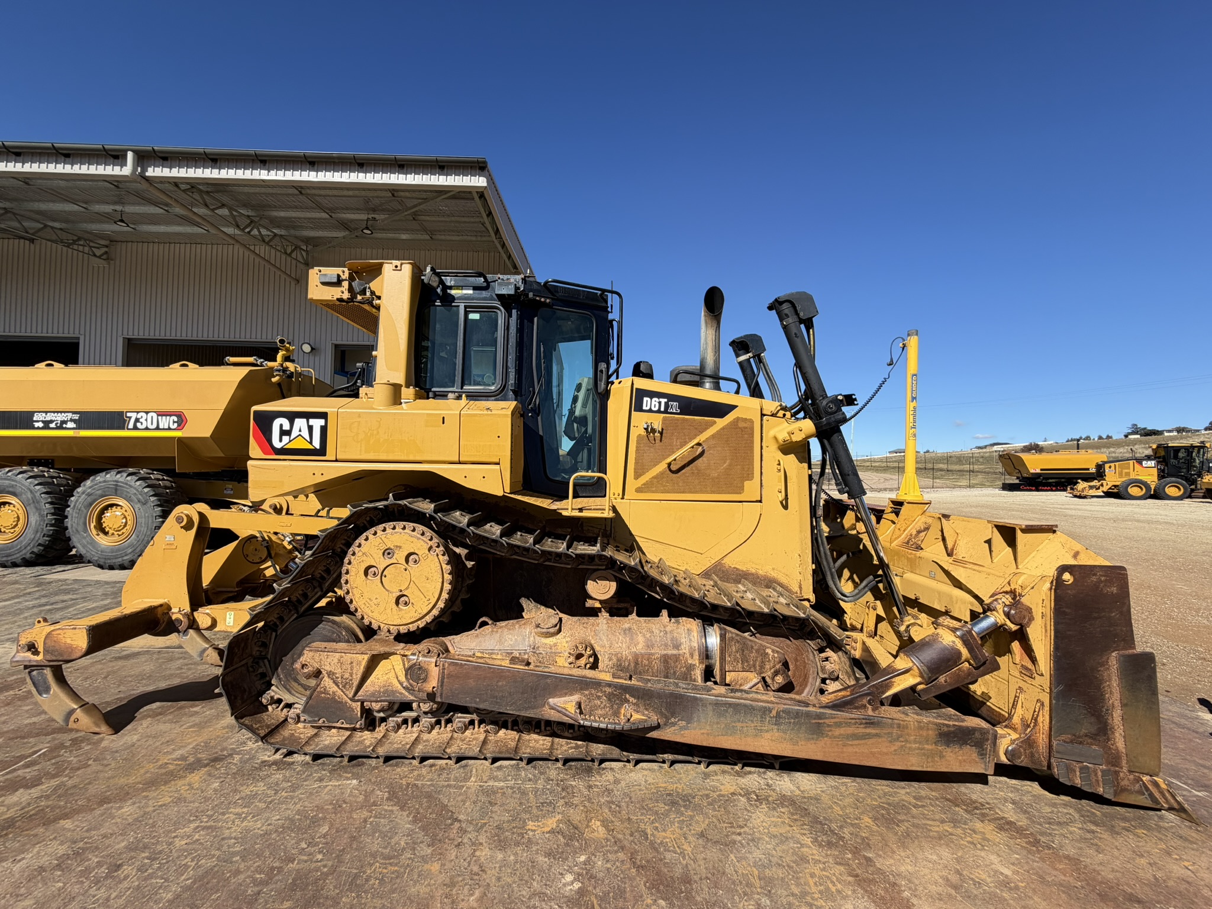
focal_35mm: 14
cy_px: 454
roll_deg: -1.0
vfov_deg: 85.7
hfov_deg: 102.1
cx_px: 606
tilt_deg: +2.3
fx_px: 490
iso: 25
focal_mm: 2.22
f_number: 2.2
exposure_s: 1/770
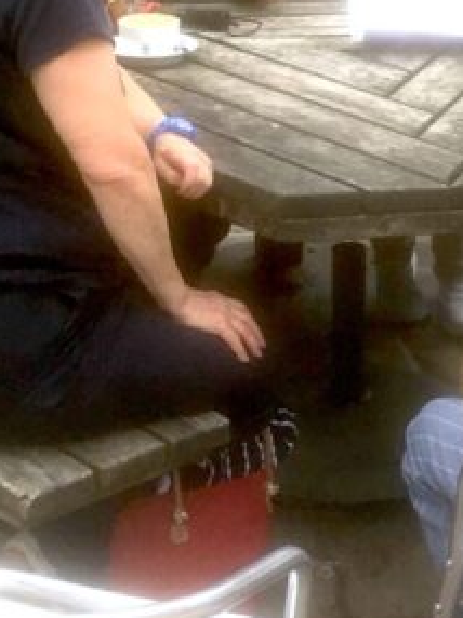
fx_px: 1857
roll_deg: -1.6
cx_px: 474
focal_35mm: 104
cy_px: 97
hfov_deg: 14.0
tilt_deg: -18.6
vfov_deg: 18.7
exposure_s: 1/286
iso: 25
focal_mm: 4.15
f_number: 2.2
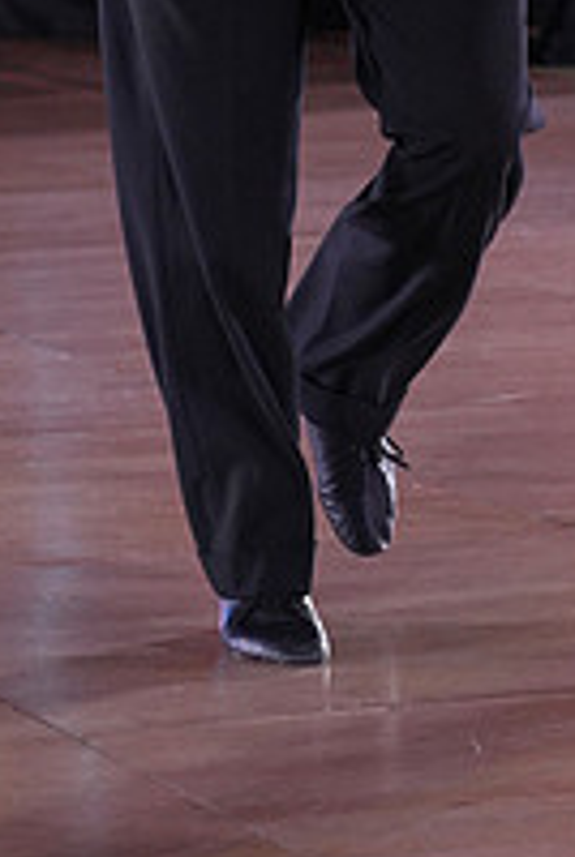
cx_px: 397
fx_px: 5396
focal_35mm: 226
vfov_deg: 9.0
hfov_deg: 6.1
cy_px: -240
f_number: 4
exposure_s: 1/400
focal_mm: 78
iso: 1250
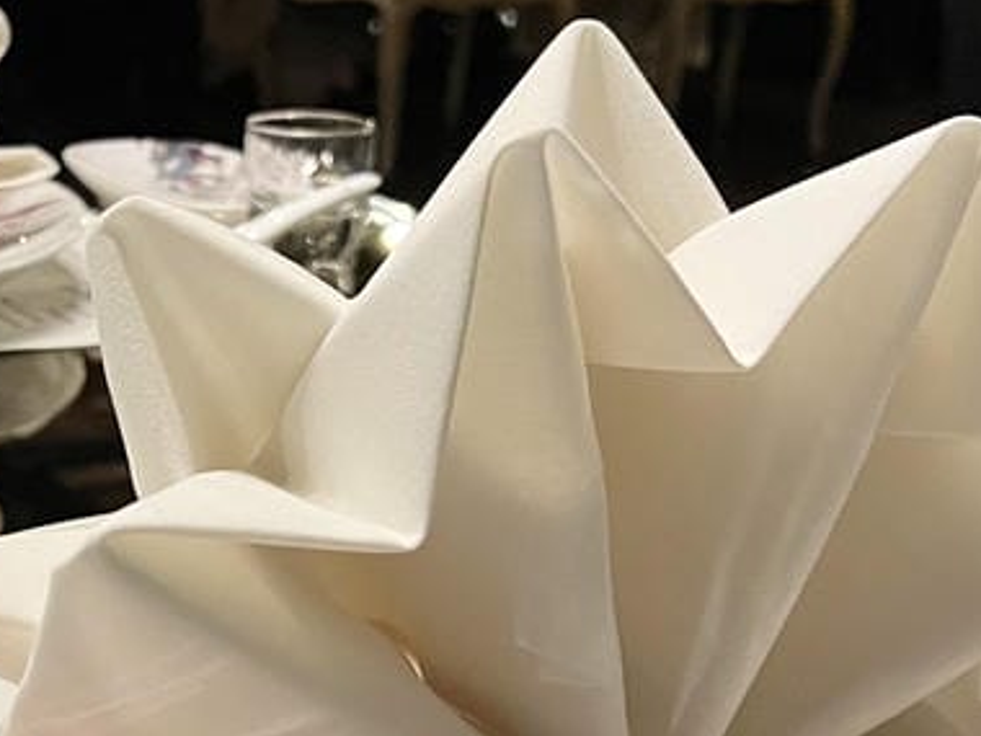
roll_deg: -1.3
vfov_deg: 17.8
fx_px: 2324
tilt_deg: -21.1
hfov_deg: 23.1
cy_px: 620
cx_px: 65
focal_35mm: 82
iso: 500
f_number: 1.5
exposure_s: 1/60
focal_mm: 5.7
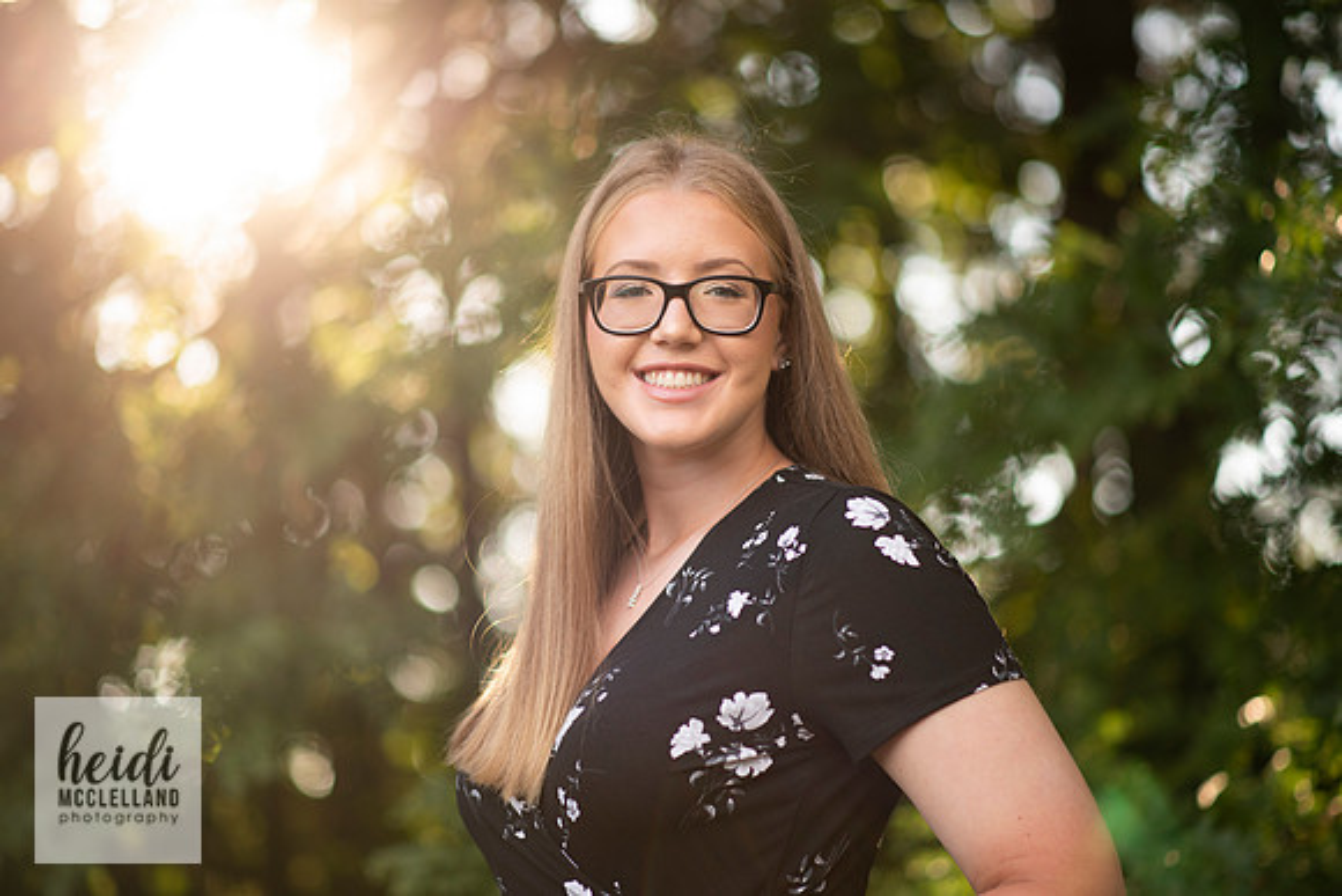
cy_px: 448
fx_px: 3169
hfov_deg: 23.9
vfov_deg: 16.1
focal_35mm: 85
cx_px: 671
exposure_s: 1/250
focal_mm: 85
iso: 125
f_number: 1.8
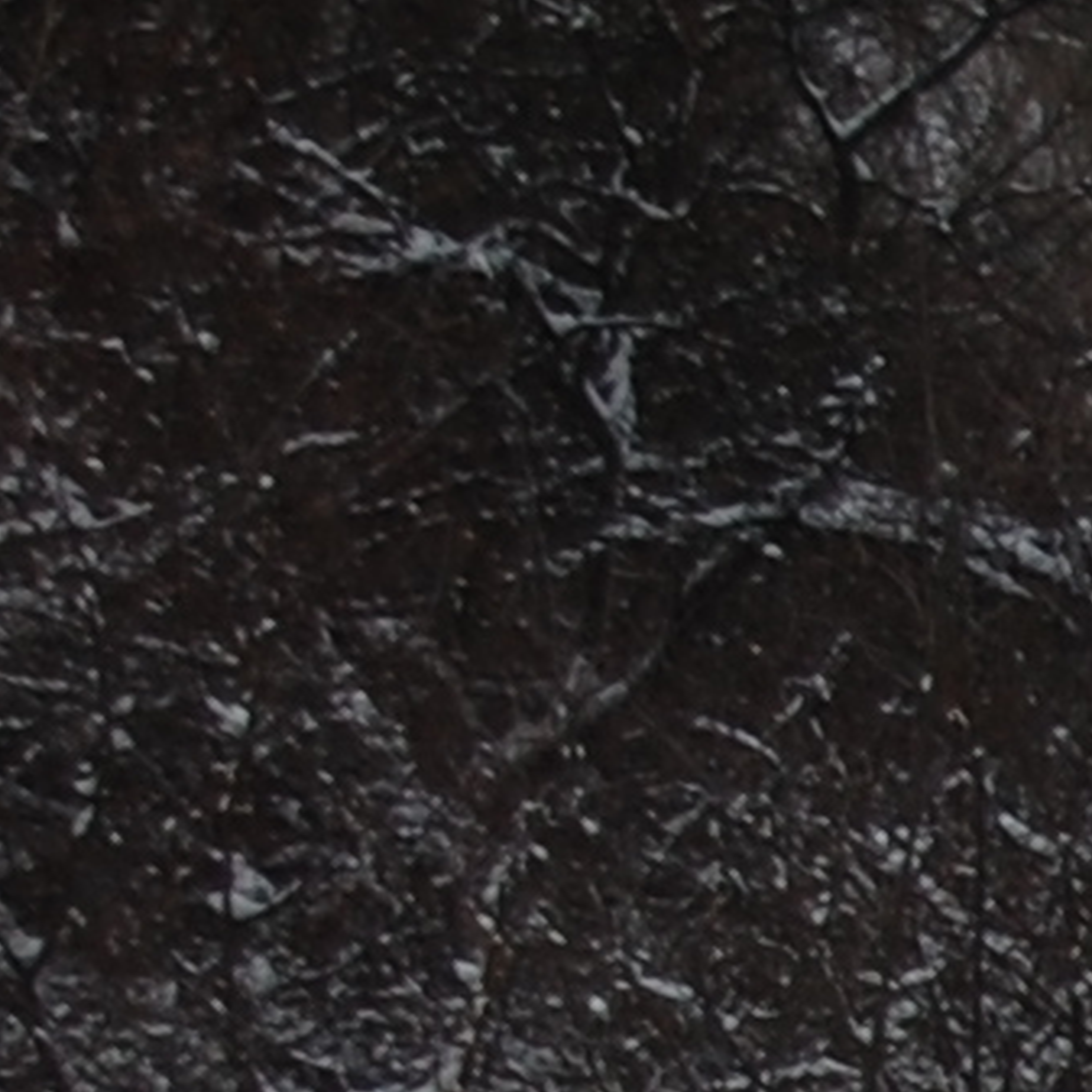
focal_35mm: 626
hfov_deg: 2.7
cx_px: 4494
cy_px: 2434
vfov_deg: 2.8
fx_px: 22335
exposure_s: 1/160
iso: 200
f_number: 6.3
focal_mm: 55
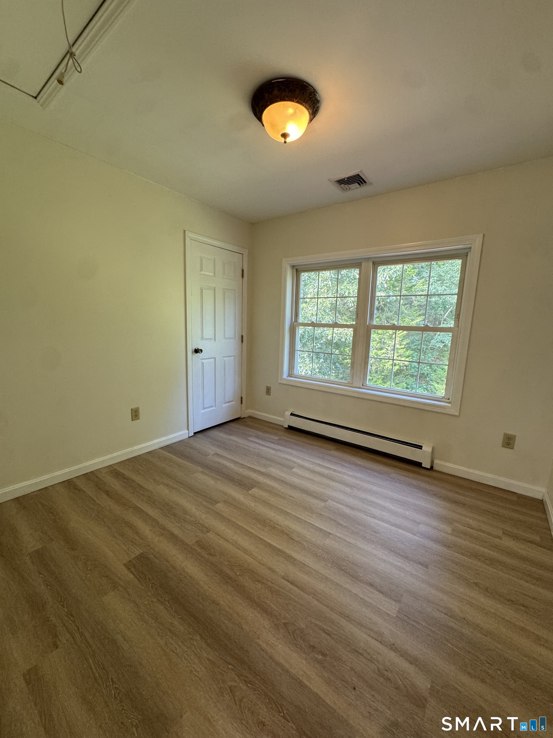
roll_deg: -1.5
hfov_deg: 85.7
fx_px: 298
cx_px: 276
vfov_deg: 102.1
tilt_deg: -8.9
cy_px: 369
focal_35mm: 14
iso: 160
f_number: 2.2
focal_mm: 2.22
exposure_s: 1/60
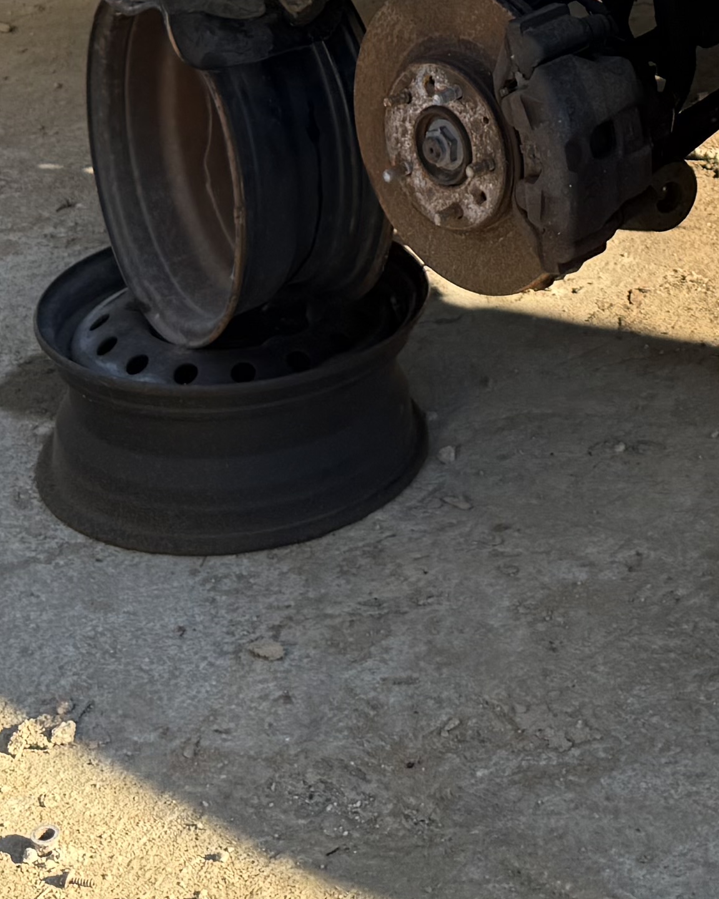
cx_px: 754
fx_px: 2474
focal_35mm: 93
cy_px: -425
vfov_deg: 18.4
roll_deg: -2.4
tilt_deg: -3.8
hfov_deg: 16.1
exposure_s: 1/1122
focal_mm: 6.76
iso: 80
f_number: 1.78
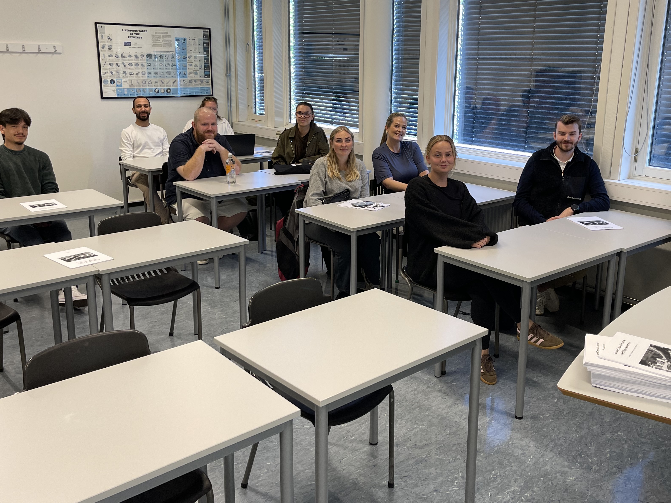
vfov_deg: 44.0
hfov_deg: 56.8
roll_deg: -0.2
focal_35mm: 32
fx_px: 620
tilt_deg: -13.2
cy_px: 205
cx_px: 357
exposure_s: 1/100
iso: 125
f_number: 1.6
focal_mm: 5.1
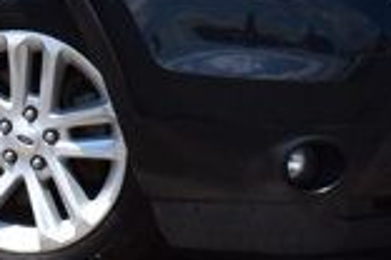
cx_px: 163
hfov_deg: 7.2
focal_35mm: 286
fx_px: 3109
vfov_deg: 4.7
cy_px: -280
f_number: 11
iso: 320
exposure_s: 1/500
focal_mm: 29
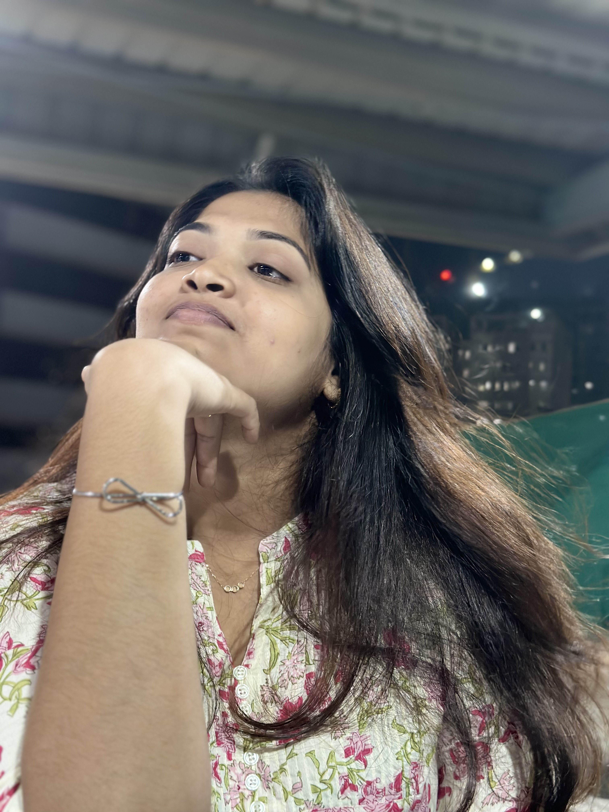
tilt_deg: +6.4
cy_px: 406
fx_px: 1126
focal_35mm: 48
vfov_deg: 39.7
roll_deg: -2.2
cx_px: 304
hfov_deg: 30.3
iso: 400
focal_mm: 6.86
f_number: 1.78
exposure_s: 1/33
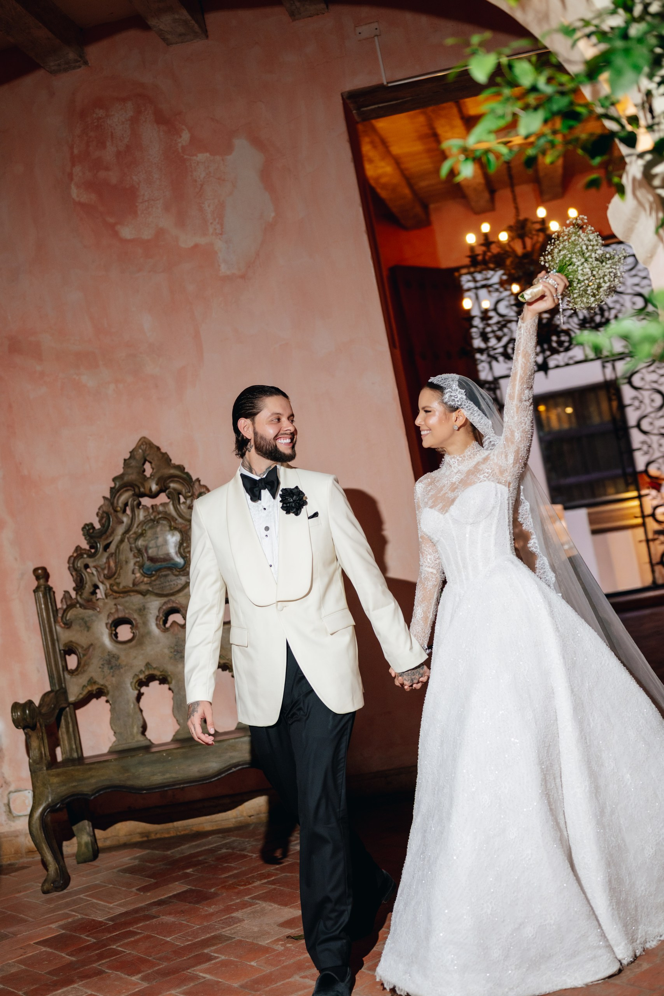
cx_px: 332
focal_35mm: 50
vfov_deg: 39.6
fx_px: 1383
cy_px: 498
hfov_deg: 27.0
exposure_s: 1/160
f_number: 2.5
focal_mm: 50
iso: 500
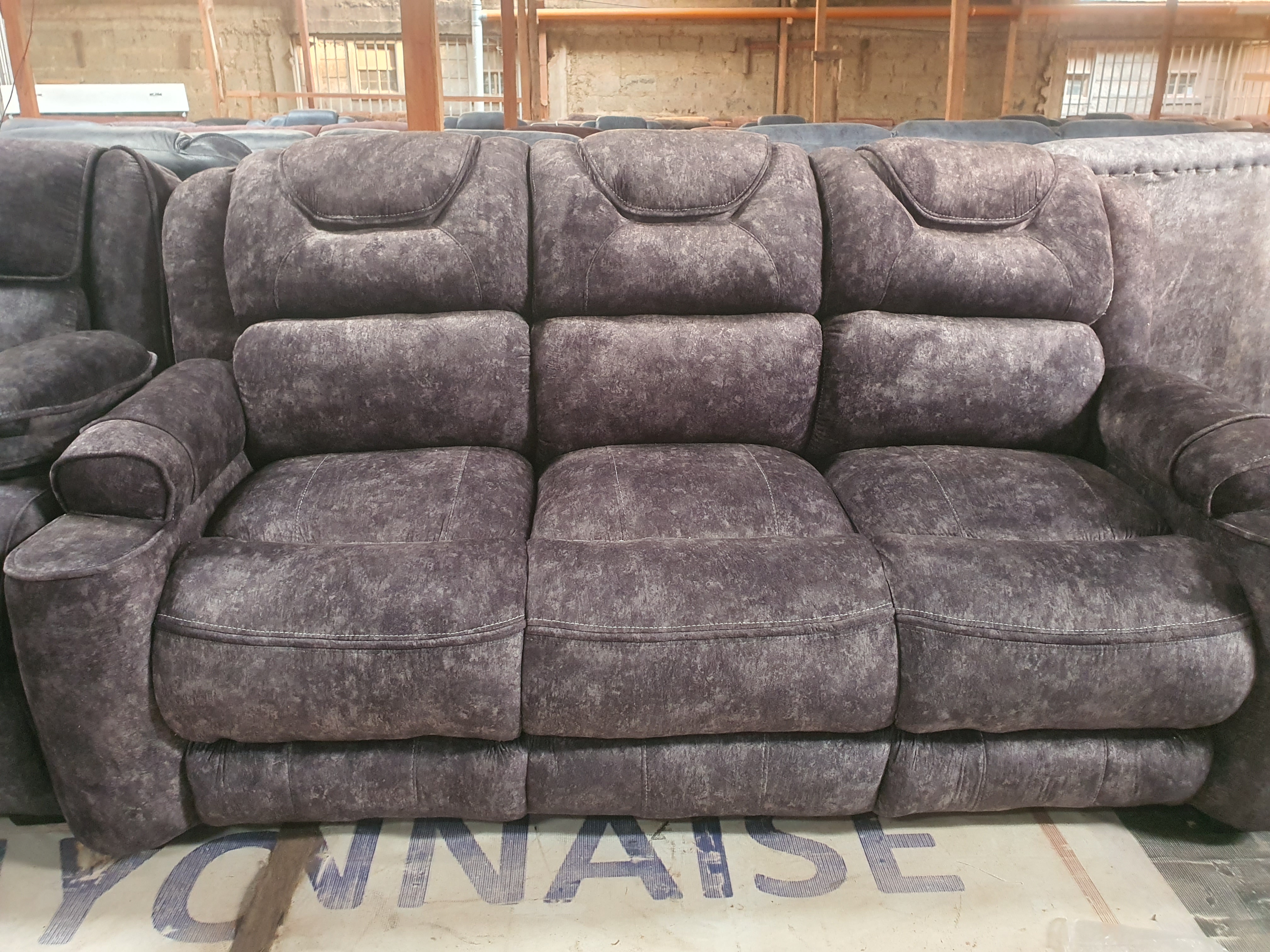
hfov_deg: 67.3
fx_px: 954
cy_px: 476
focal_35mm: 26
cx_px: 635
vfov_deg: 53.1
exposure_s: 1/40
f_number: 2.4
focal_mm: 4.3
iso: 640
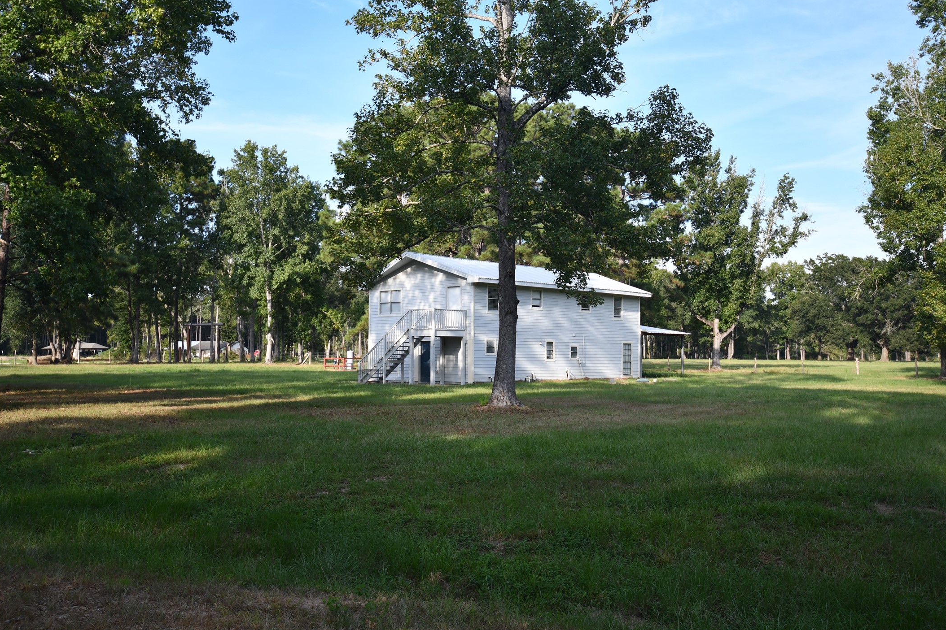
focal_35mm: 34
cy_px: 312
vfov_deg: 38.9
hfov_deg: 55.8
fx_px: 893
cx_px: 467
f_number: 4.5
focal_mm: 22
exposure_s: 1/250
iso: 100
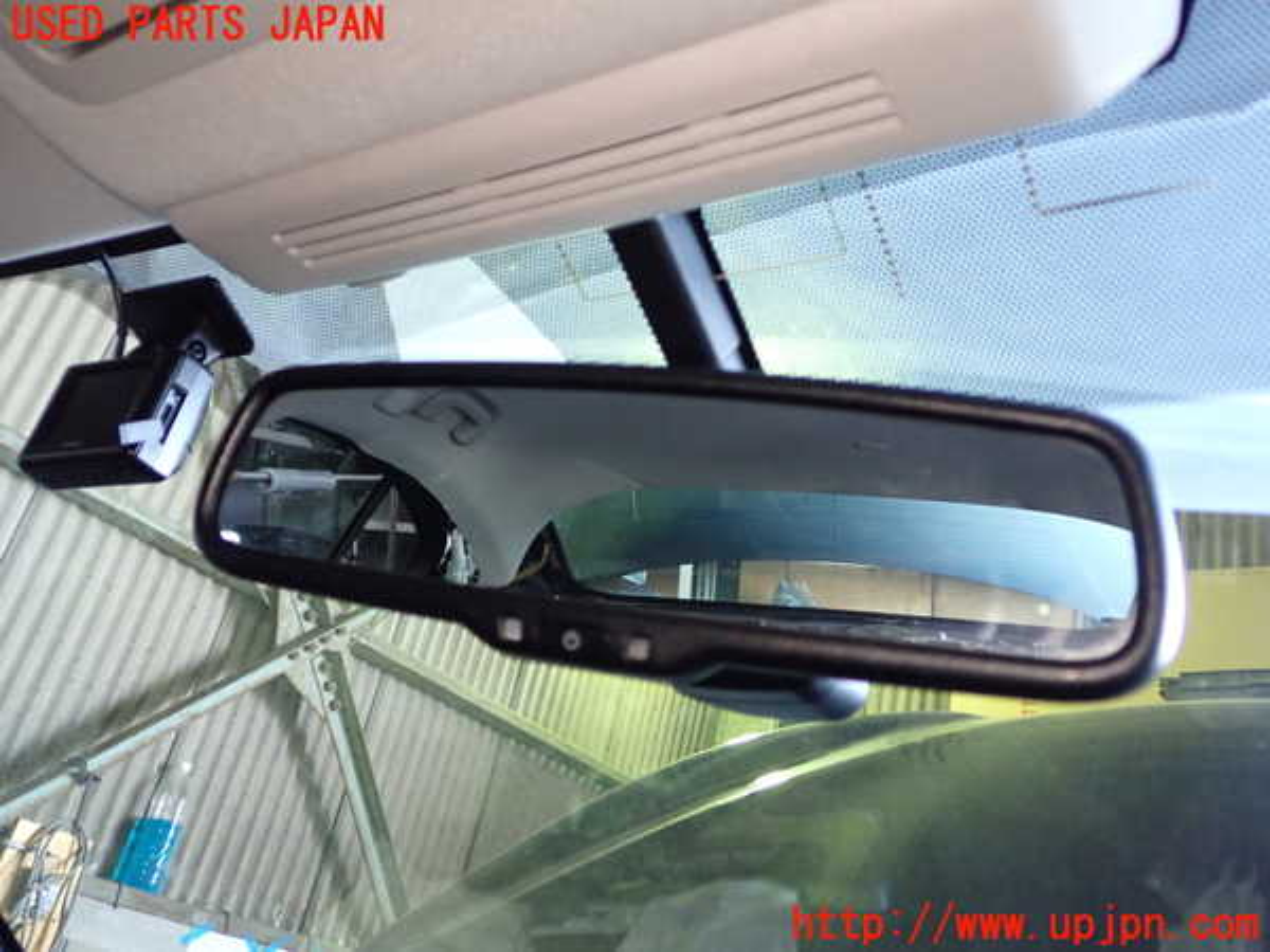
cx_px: 635
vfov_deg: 44.2
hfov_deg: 56.8
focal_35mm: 32
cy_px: 476
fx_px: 1174
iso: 640
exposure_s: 1/30
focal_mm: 5.79
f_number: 2.4
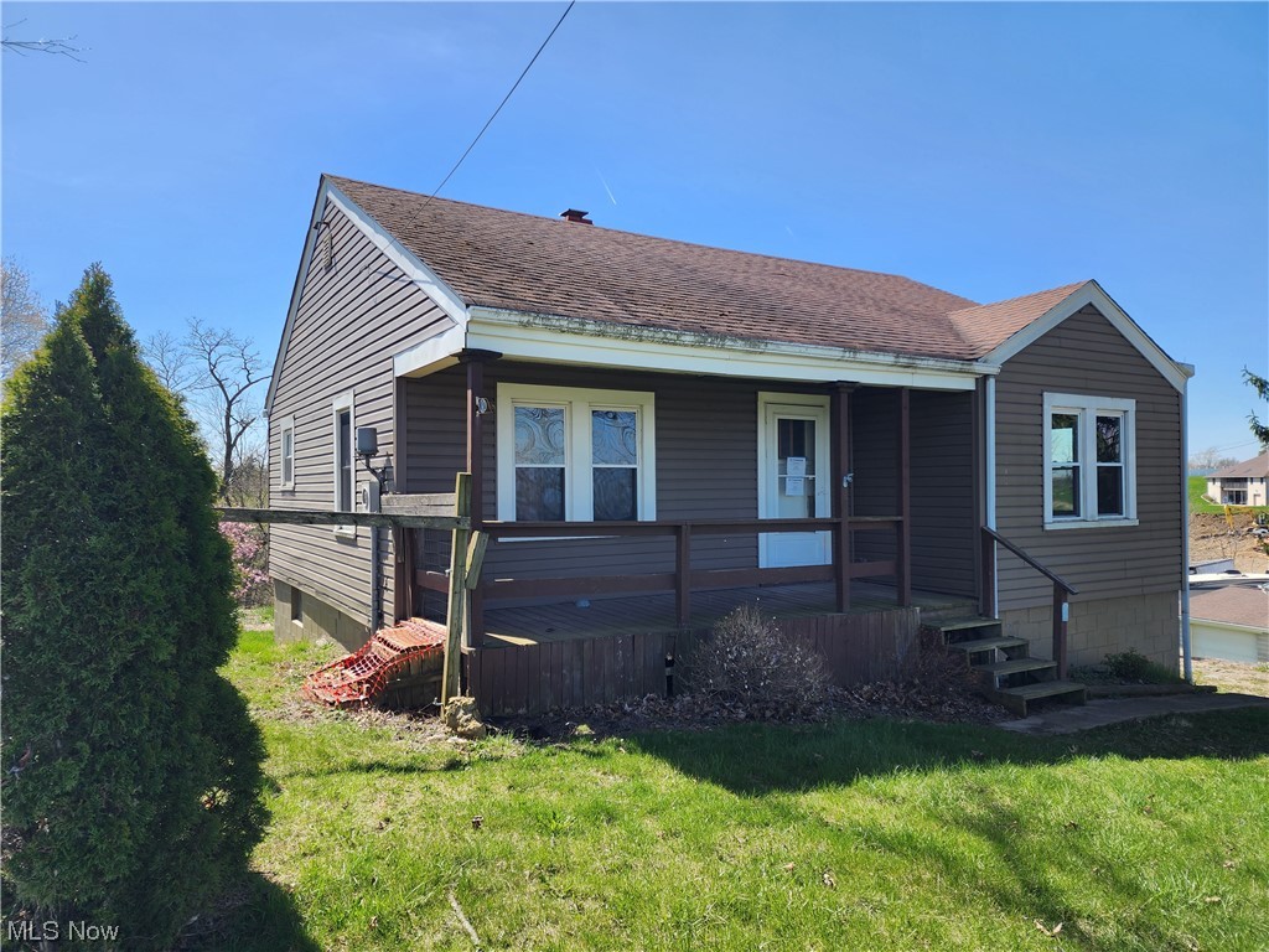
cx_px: 634
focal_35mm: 23
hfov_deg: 73.9
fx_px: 843
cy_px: 476
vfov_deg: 58.9
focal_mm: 6.4
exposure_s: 1/580
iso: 12
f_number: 1.8
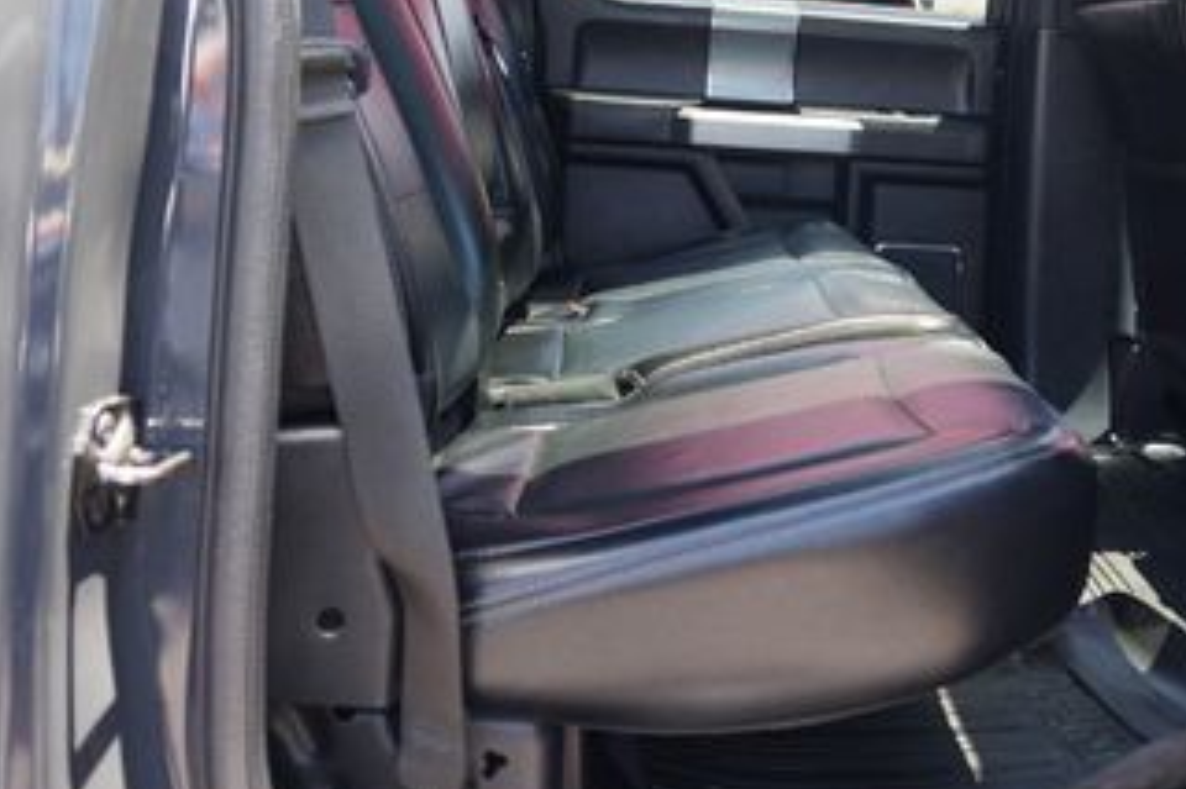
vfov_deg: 27.1
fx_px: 1580
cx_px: 860
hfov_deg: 40.2
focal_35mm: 48
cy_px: 93
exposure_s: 1/60
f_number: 4
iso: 100
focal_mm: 16
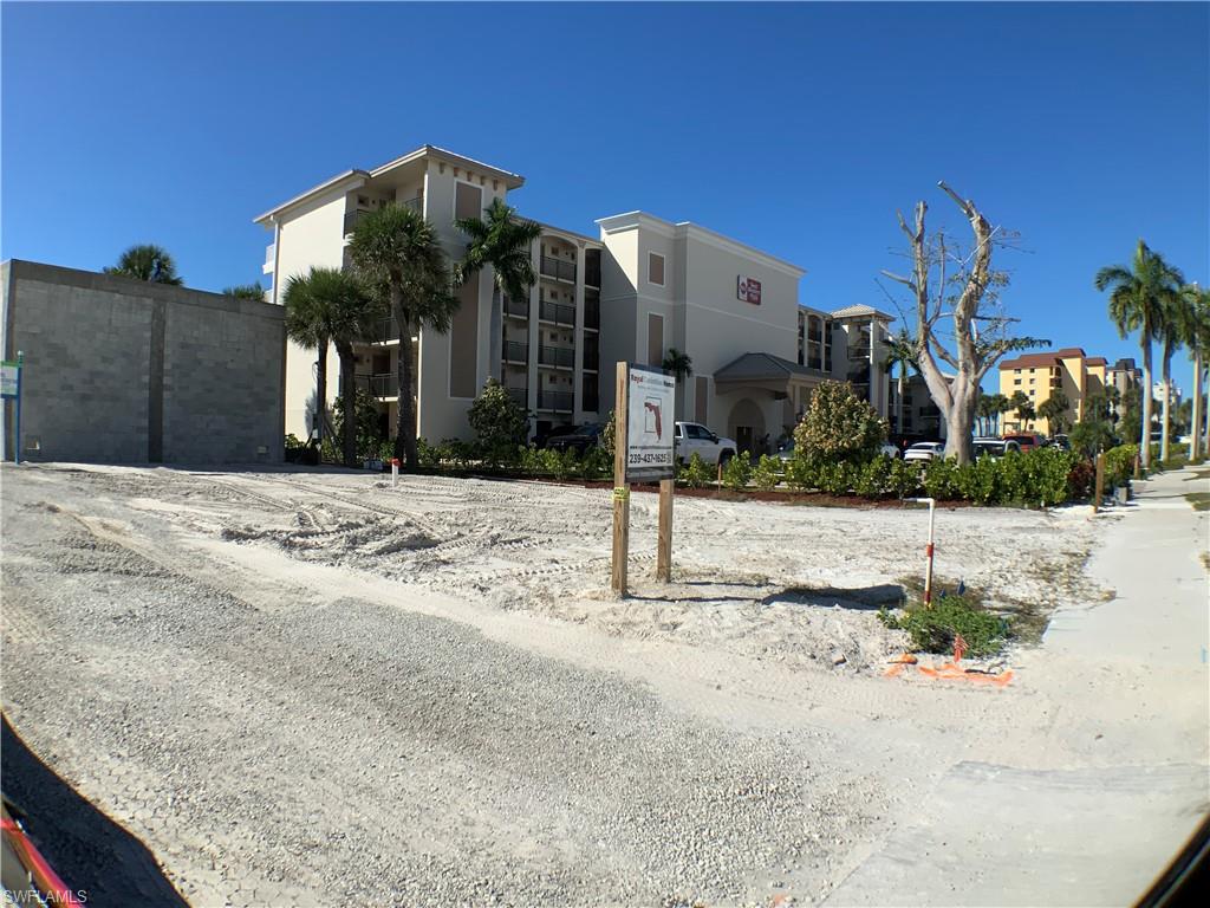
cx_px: 605
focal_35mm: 29
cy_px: 454
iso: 20
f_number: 1.8
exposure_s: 1/3322
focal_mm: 3
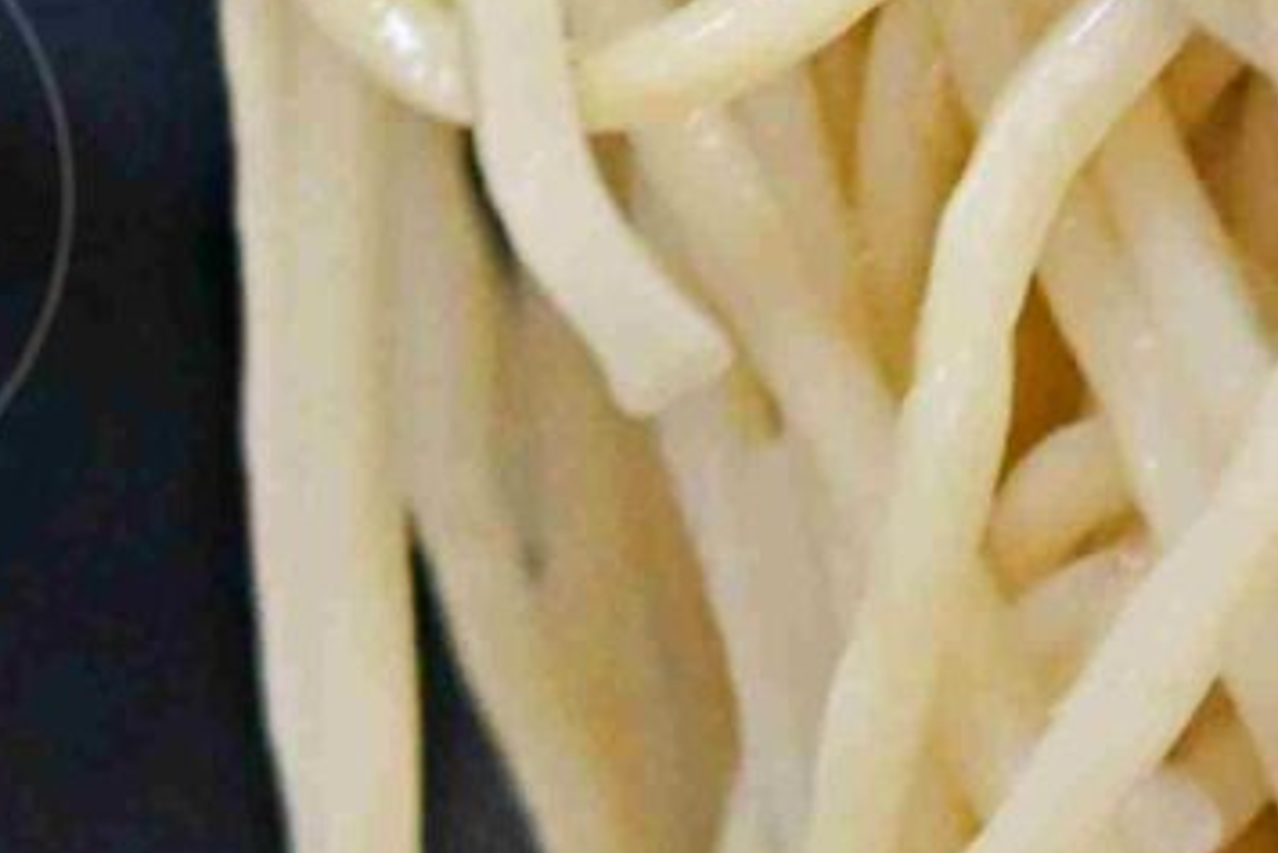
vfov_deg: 2.5
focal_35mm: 541
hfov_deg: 3.8
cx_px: 2257
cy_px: 2215
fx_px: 19212
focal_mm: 50
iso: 1400
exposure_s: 1/200
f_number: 3.2
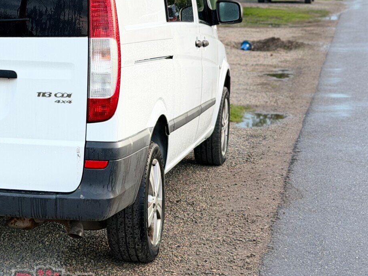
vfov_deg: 14.4
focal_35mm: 102
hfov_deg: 18.8
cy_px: 48
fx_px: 1084
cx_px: 15
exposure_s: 1/107
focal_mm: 6.76
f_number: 1.78
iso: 100
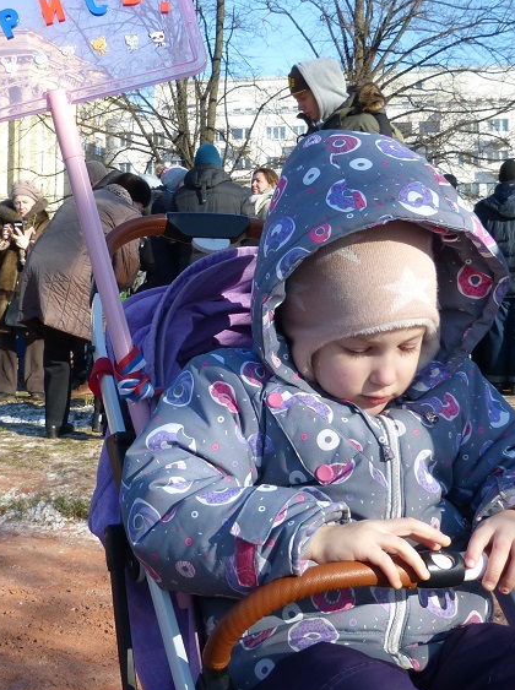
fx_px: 637
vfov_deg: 56.9
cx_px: 219
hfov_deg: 43.9
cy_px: 360
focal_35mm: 32
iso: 100
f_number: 4
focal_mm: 4.5
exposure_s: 1/400
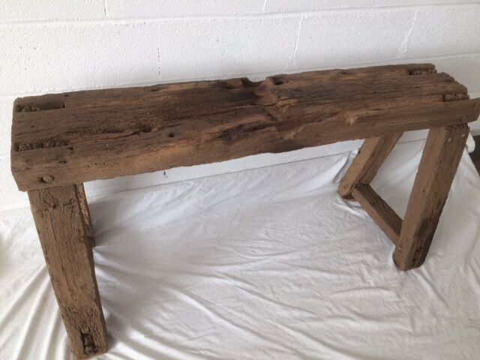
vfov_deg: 48.2
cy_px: 180
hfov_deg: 61.7
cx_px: 240
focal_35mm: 29
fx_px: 402
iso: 64
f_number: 2.2
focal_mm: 4.15
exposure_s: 1/100
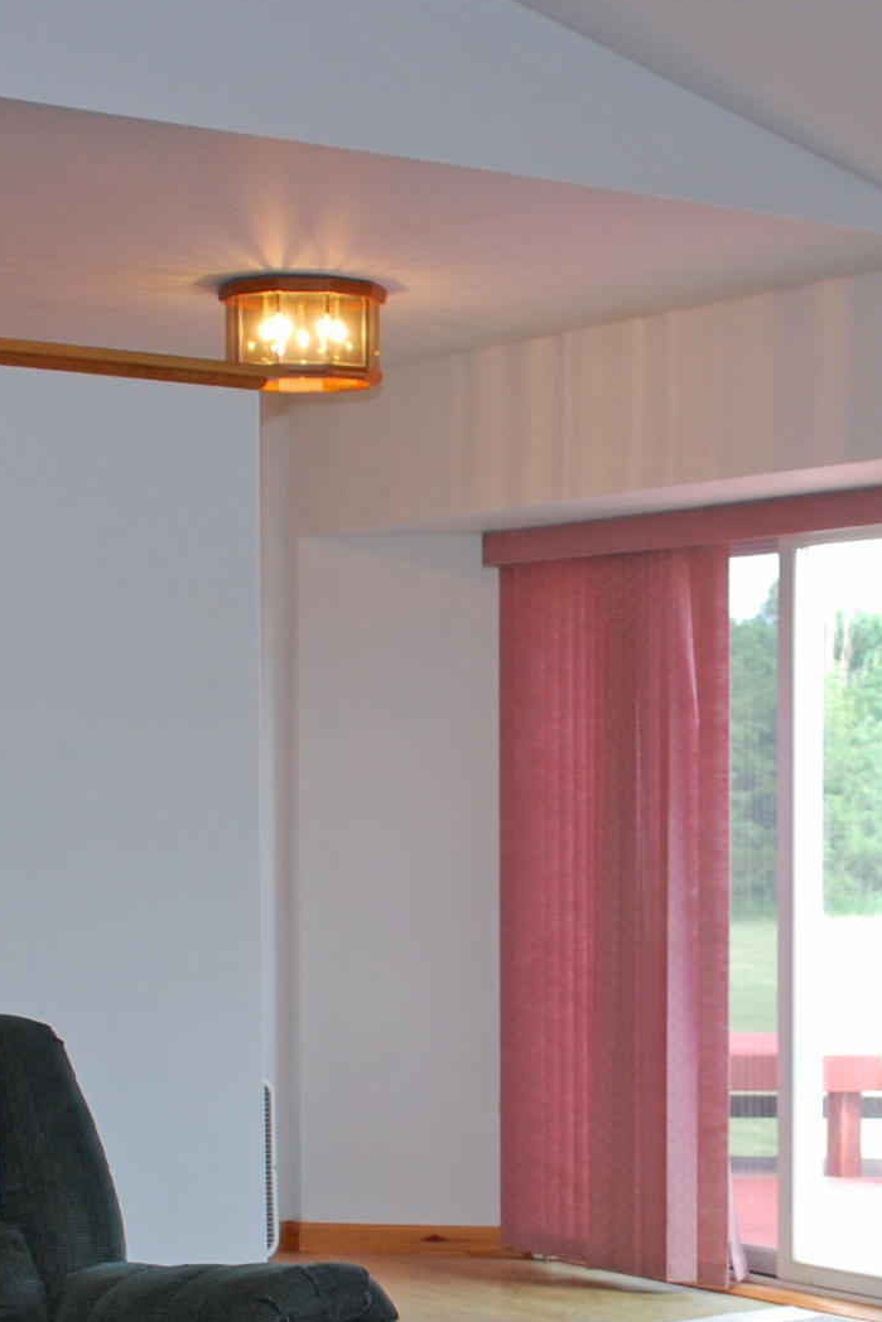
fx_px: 3159
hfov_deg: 15.8
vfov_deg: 23.5
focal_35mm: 86
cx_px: 688
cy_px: 896
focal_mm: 20
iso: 200
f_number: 4
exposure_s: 1/60
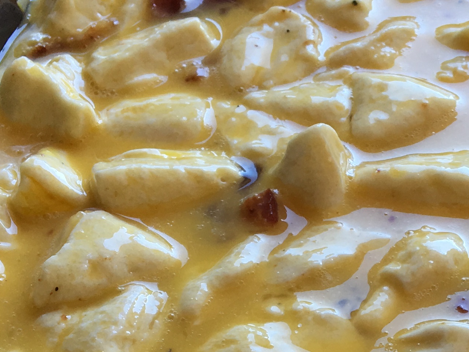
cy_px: 446
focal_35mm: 92
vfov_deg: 15.4
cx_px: 386
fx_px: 1246
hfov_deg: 21.0
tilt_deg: -50.6
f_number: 2.2
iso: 32
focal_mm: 4.15
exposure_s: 1/60
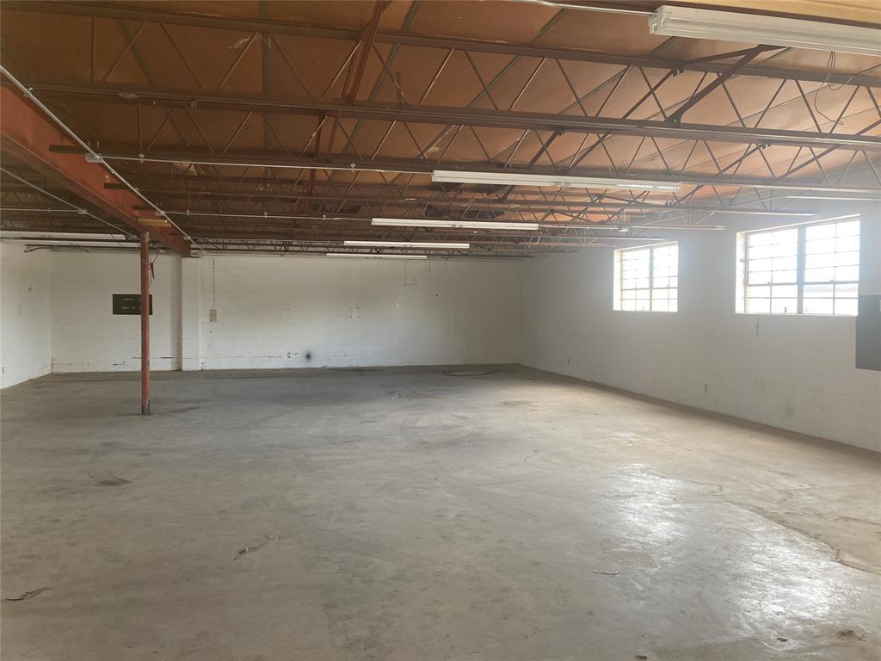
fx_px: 713
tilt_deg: -1.1
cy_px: 330
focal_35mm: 28
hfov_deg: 63.4
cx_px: 440
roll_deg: -0.2
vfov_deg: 49.7
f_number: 1.8
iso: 80
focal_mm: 3.99
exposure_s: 1/75
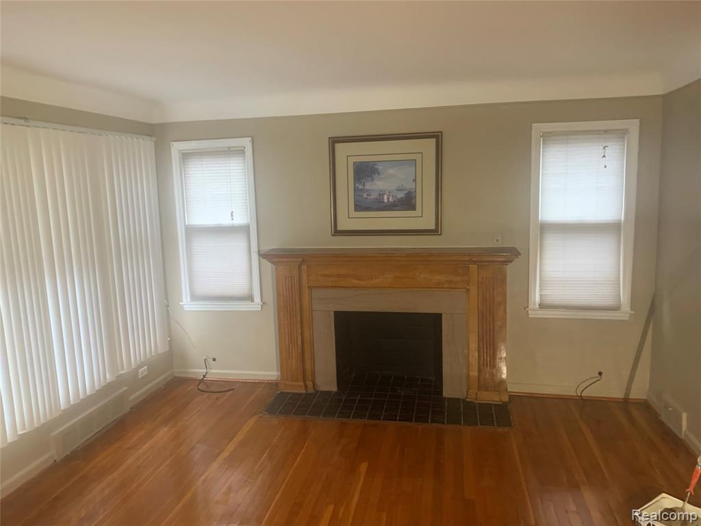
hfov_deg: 67.3
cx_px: 350
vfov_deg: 53.1
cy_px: 263
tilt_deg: -6.1
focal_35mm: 26
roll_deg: +2.9
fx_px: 527
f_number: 1.8
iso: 200
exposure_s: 1/60
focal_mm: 4.25
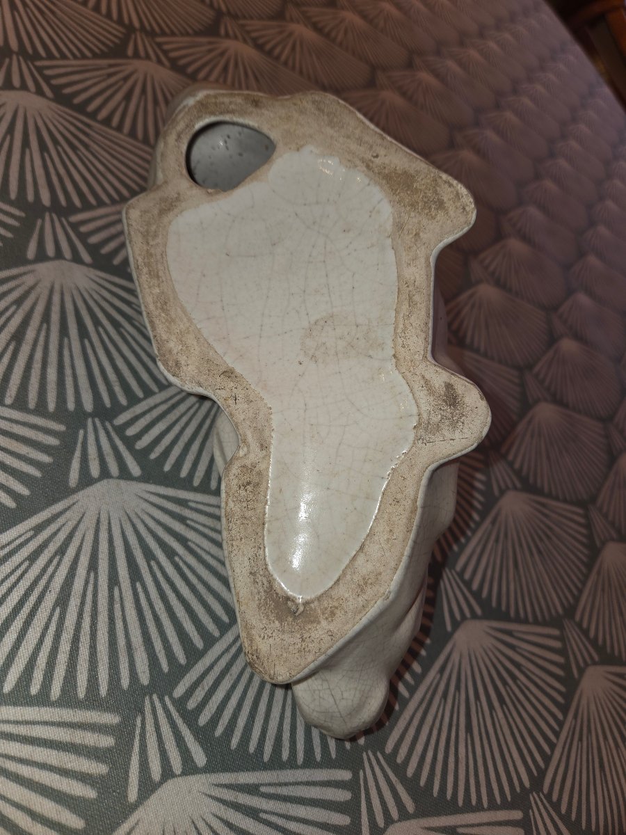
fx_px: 555
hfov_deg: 58.9
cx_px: 313
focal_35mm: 23
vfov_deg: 73.9
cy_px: 418
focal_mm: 5.4
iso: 1000
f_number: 1.8
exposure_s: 1/50
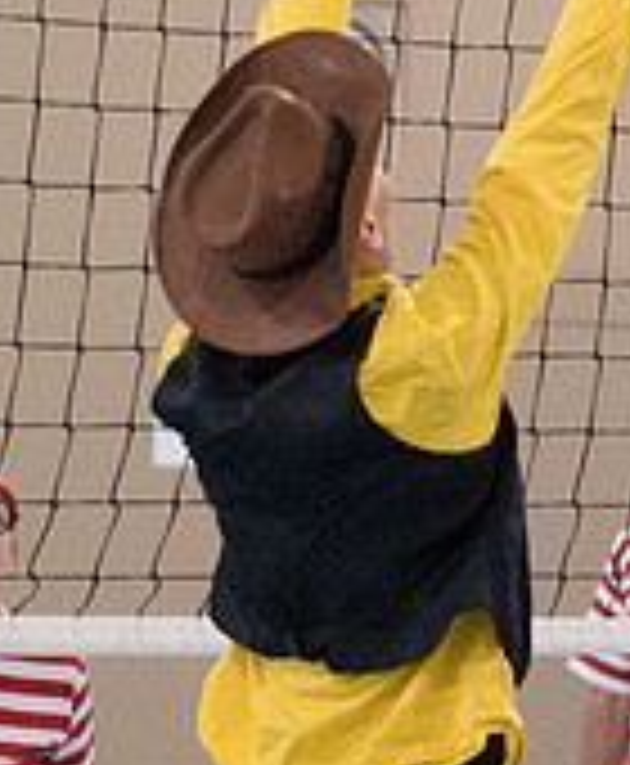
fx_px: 8772
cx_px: 454
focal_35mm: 383
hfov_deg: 4.1
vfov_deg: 5.0
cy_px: 30
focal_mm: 58.7
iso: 6400
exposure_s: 1/500
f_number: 2.8
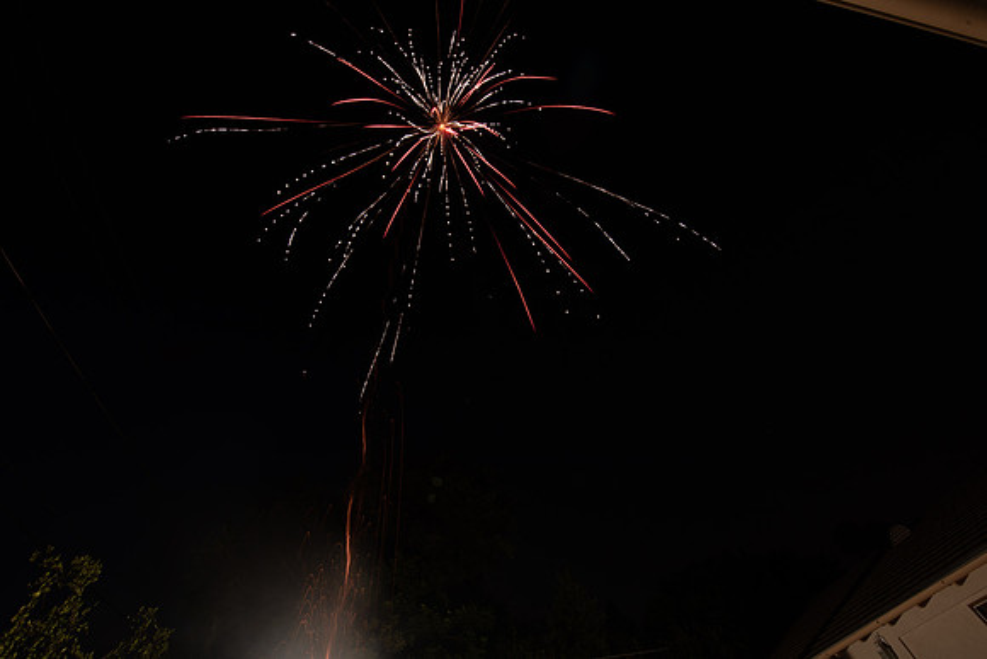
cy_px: 330
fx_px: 384
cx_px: 494
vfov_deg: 81.2
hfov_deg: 104.2
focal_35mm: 14
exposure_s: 15
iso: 100
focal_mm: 14
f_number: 13
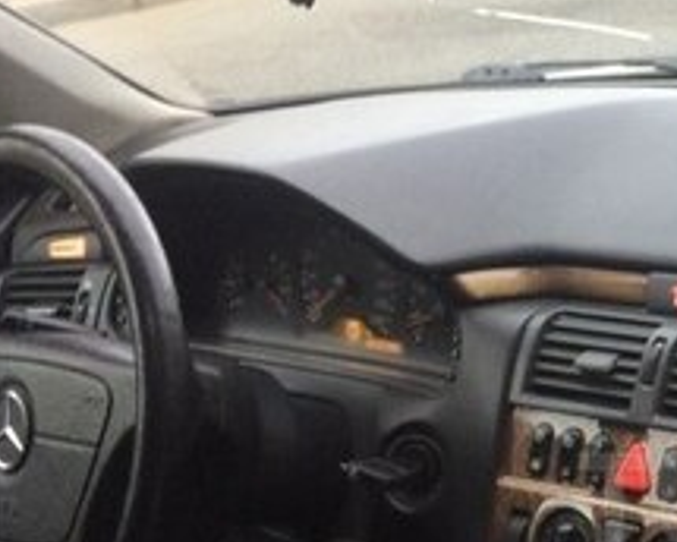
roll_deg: +4.8
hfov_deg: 20.0
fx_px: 1743
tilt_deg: -27.3
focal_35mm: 87
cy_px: 499
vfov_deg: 17.4
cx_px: 901
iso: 80
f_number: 2.2
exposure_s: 1/33
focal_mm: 4.15
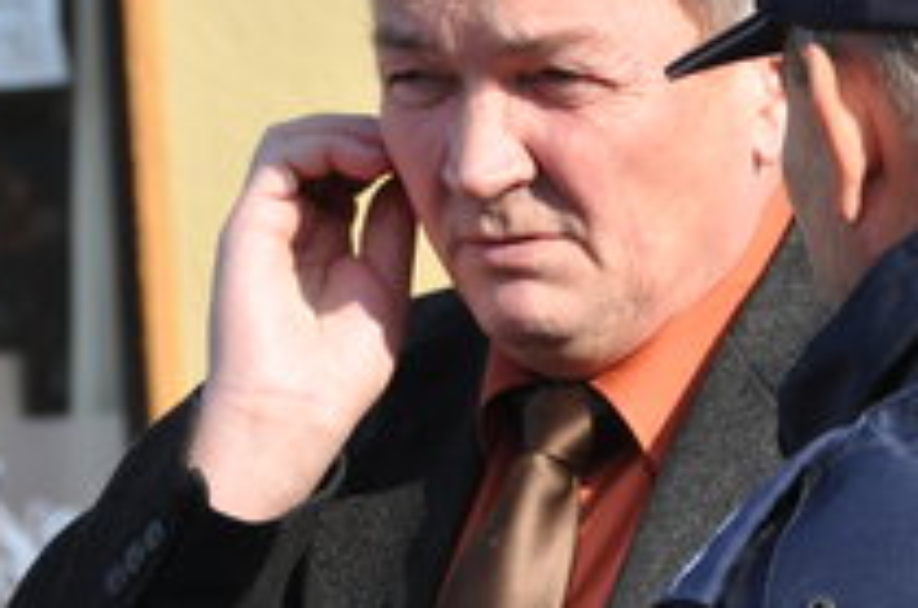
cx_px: 660
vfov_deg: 3.0
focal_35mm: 456
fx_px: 11602
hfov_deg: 4.5
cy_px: 337
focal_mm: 98
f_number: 8
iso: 200
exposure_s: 1/250
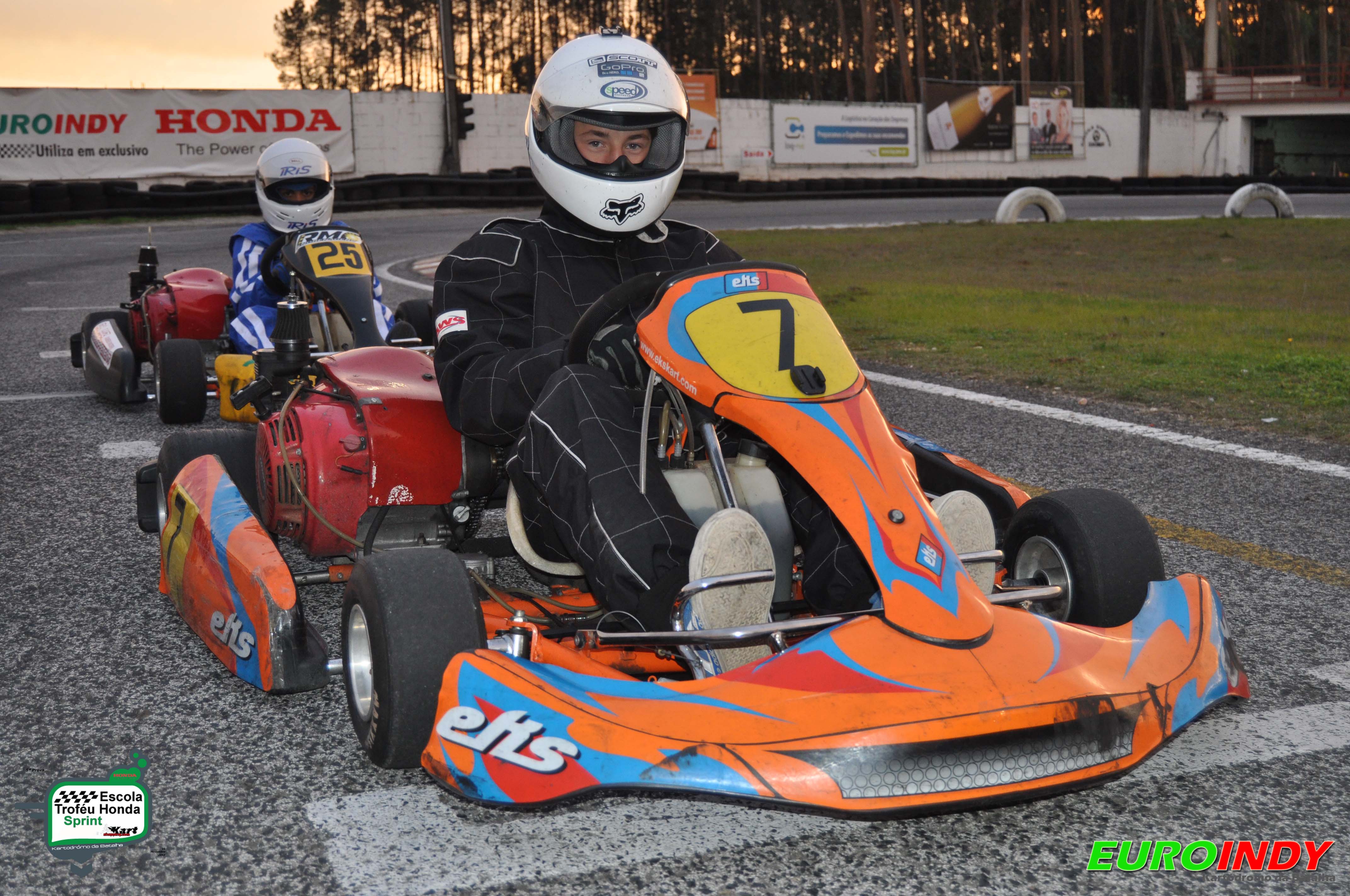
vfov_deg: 29.8
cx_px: 675
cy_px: 448
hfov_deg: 43.7
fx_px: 1685
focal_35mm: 45
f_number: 4.2
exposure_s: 1/125
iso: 640
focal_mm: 30
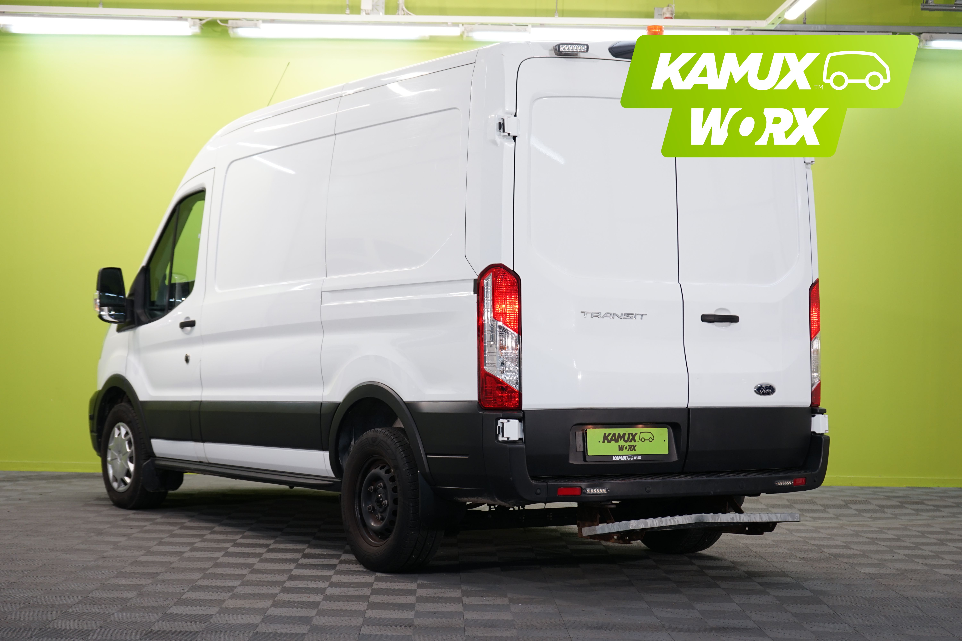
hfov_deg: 31.4
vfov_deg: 21.2
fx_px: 1710
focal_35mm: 64
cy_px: 320
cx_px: 481
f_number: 5.6
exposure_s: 1/30
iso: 400
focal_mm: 64
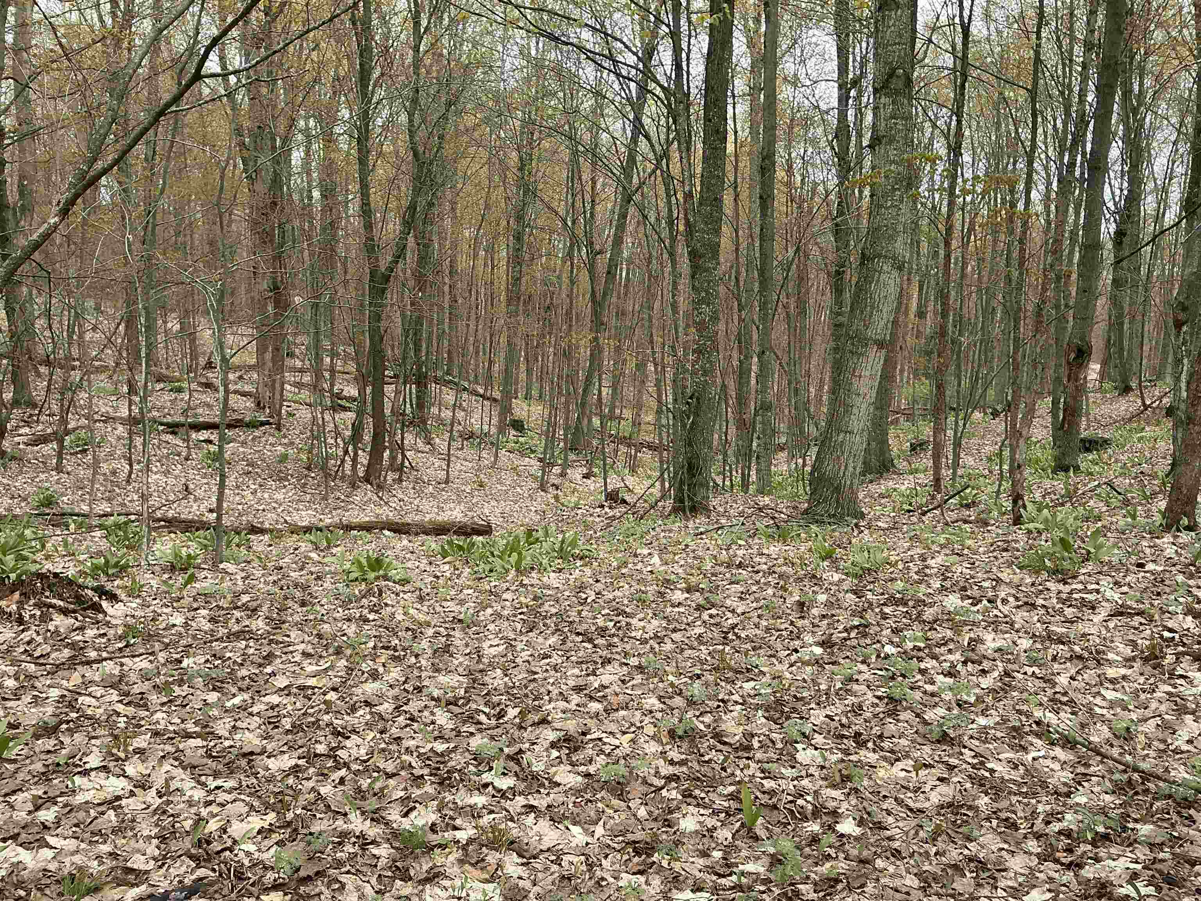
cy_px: 450
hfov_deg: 63.4
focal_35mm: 28
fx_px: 971
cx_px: 600
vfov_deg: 49.7
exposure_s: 1/514
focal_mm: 3
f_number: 1.8
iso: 25
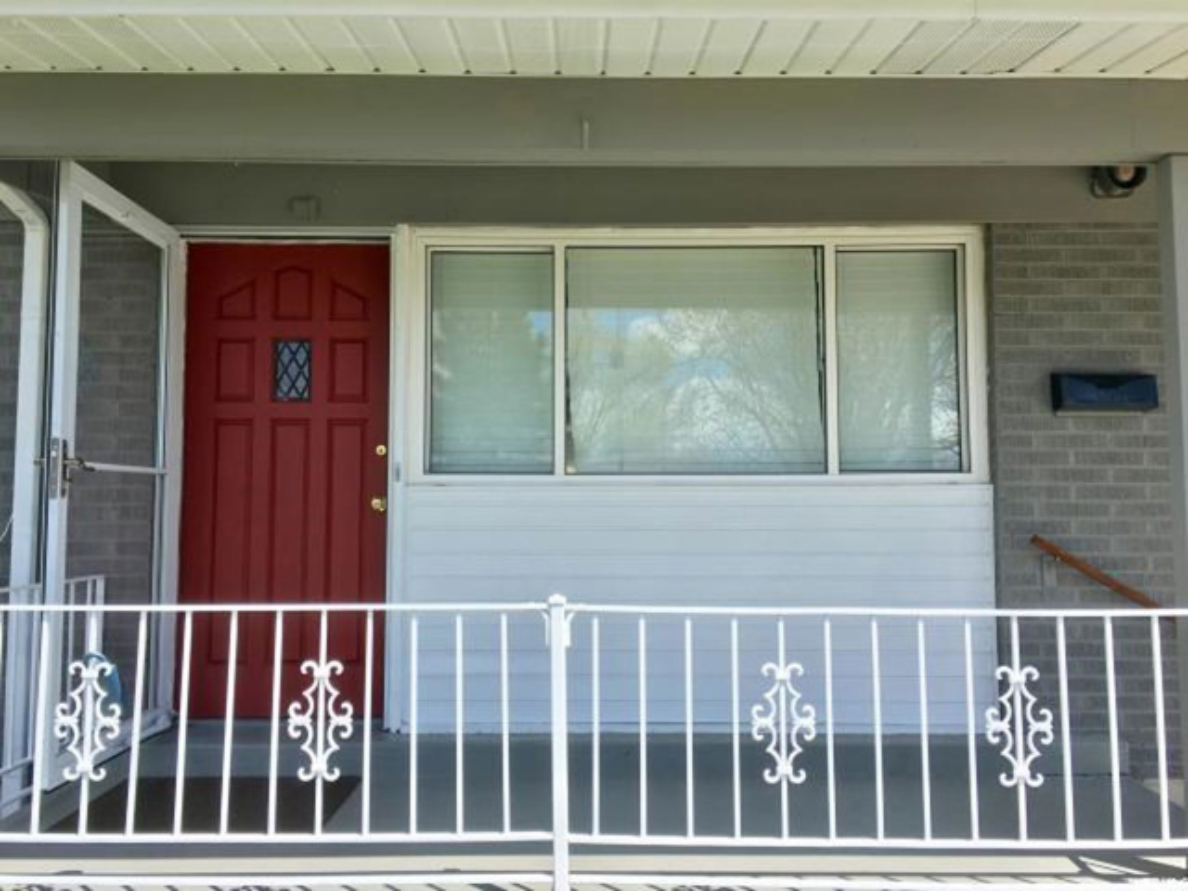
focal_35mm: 29
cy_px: 446
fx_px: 995
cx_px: 594
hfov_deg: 61.7
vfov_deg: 48.2
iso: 25
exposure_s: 1/777
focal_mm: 4.15
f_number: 2.2
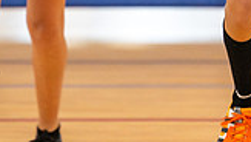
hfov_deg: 3.3
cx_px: 197
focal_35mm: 651
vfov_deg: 1.9
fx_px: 4336
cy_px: -207
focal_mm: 135
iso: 800
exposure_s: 1/800
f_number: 2.8
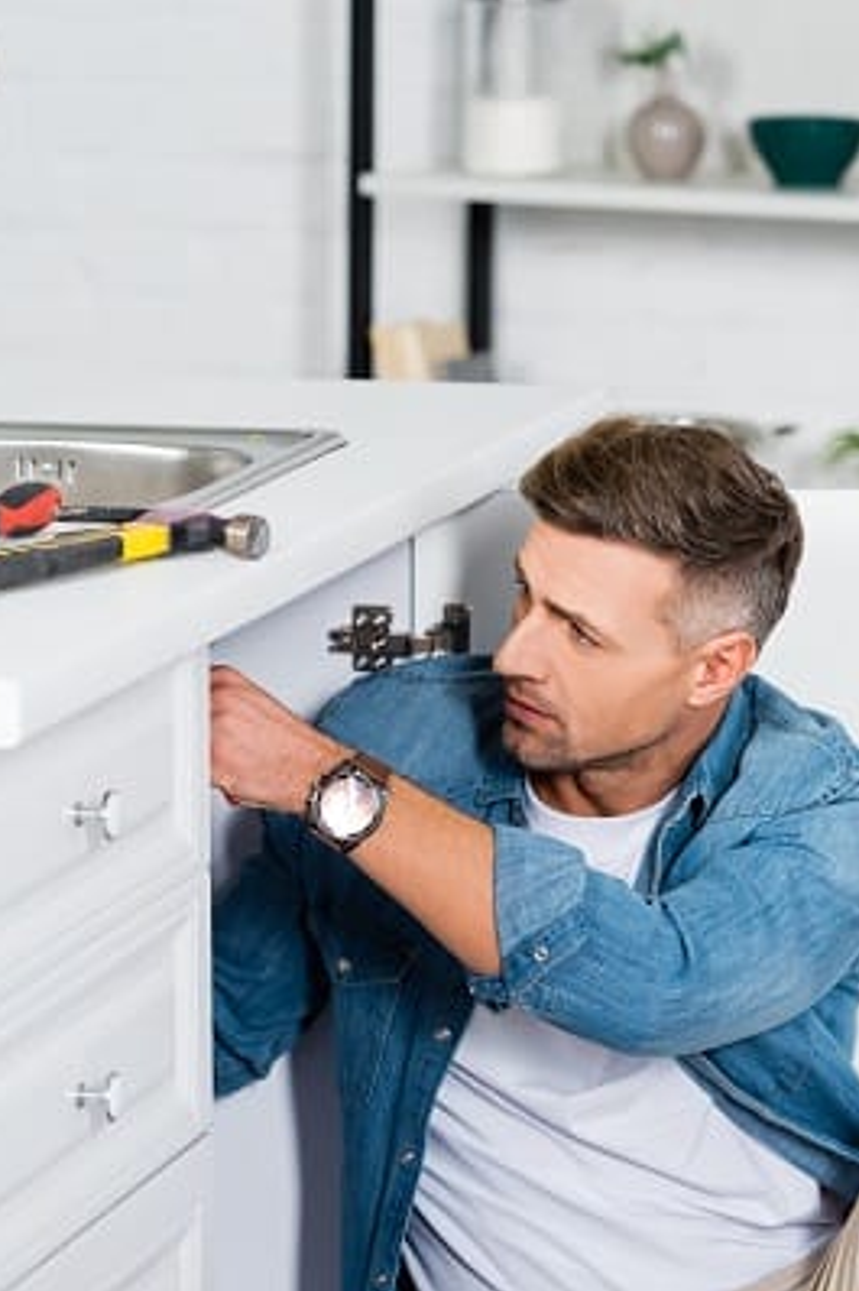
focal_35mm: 175
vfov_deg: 11.8
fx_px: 6269
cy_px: 646
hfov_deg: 7.8
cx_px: 434
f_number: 4
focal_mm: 116
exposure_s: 1/200
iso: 200
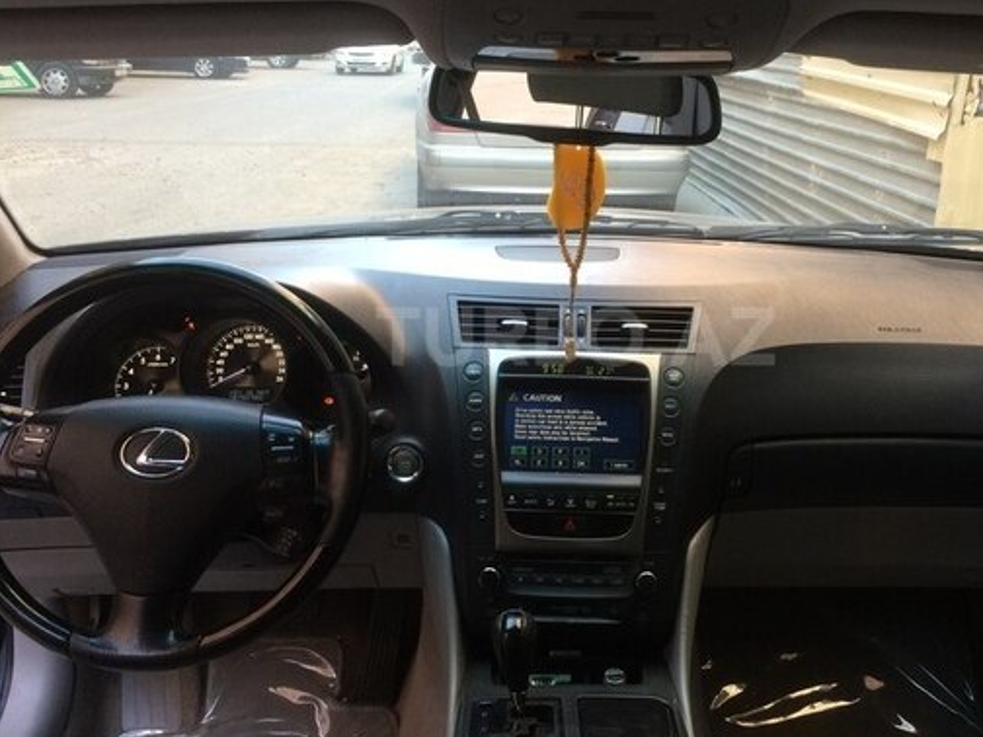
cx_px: 575
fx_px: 1079
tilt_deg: -16.5
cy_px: 336
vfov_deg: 37.7
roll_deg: -0.5
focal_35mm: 38
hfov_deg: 48.8
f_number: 2.2
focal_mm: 4.15
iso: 64
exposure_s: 1/100
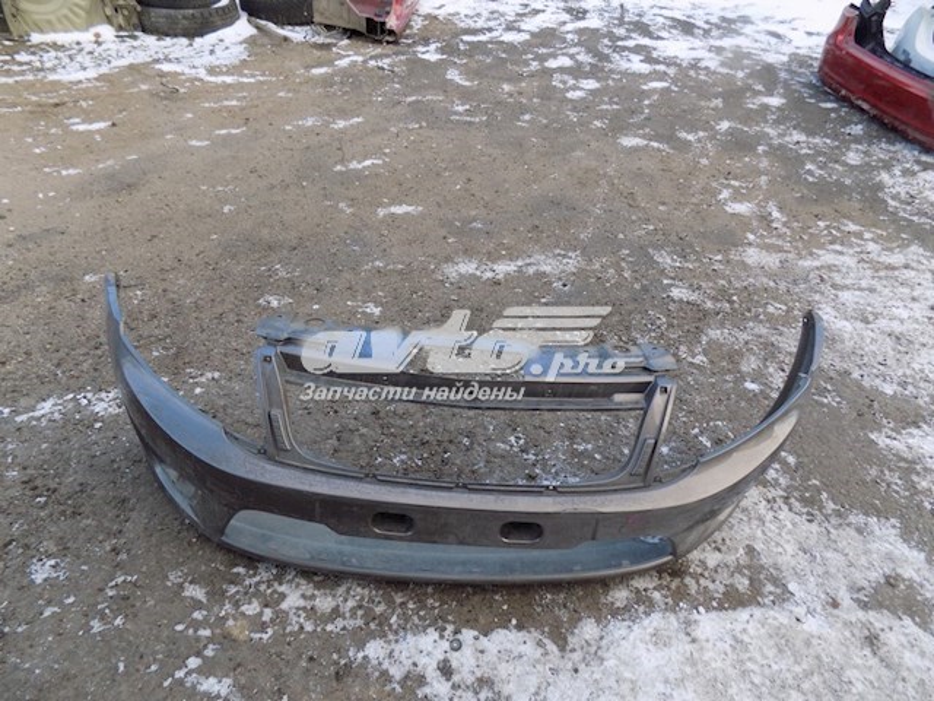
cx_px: 467
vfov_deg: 58.9
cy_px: 350
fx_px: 621
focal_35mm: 23
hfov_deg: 73.9
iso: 80
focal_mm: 4
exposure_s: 1/80
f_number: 3.1
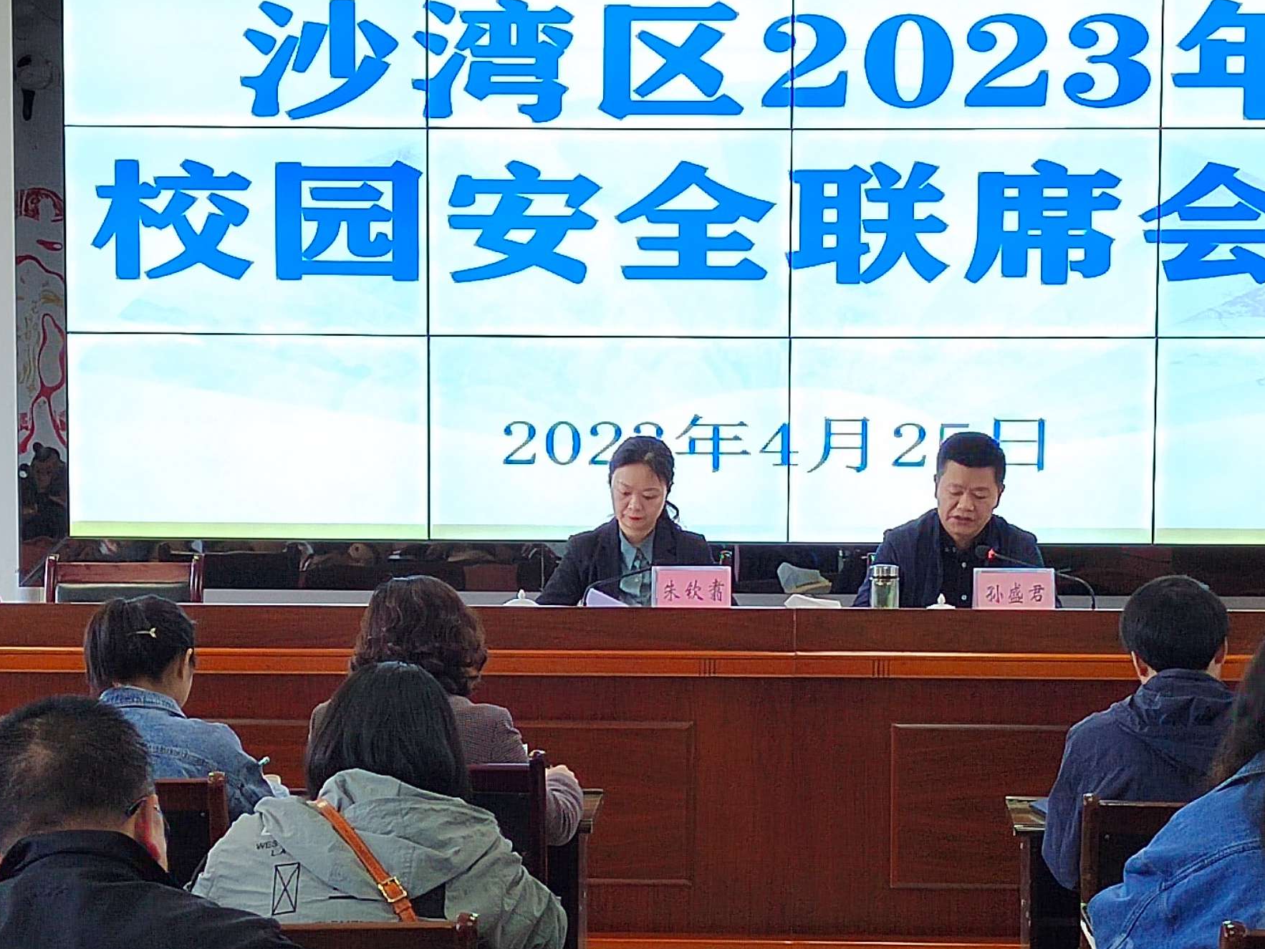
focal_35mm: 84
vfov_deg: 17.5
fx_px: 3070
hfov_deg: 23.3
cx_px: 648
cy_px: 622
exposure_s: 1/100
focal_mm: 5.52
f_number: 1.9
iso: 666
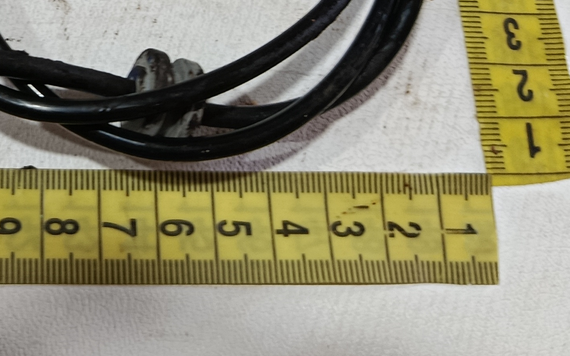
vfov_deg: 16.3
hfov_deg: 27.5
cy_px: -195
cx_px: 56
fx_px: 1118
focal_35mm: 72
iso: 188
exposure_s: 1/120
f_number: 1.7
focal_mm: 5.24
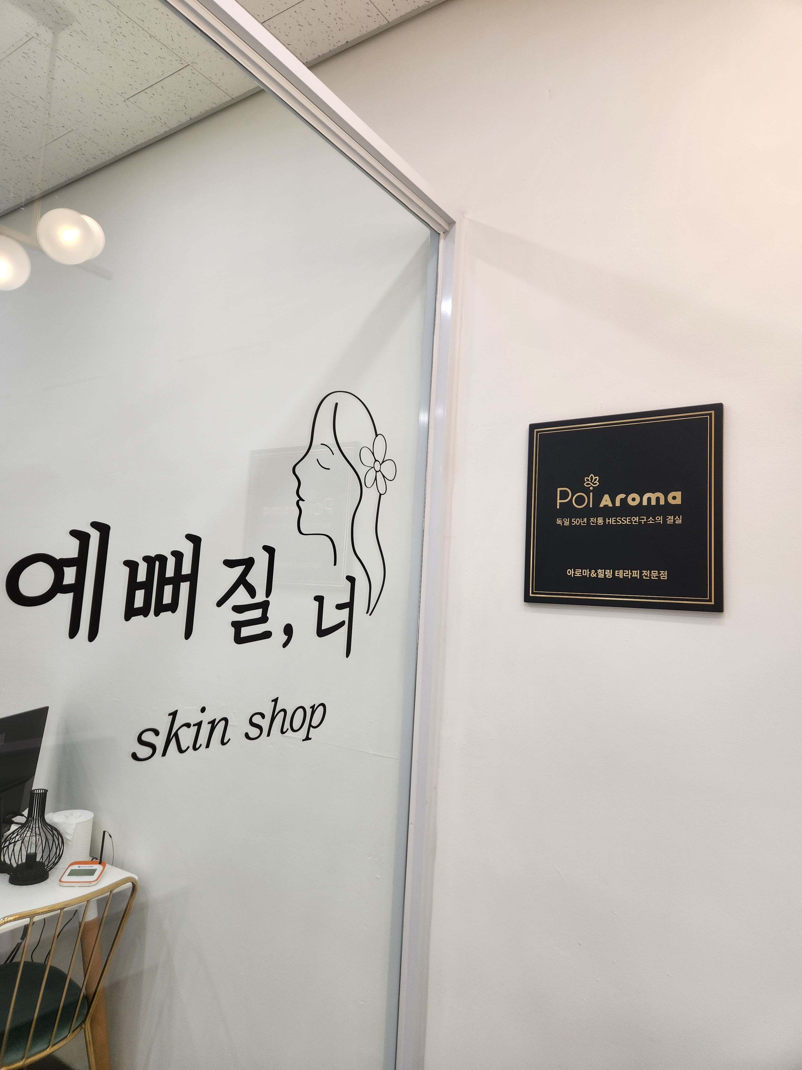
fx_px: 710
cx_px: 401
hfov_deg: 58.9
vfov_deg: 73.9
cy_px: 535
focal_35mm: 23
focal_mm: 5.4
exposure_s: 1/120
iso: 50
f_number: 1.8
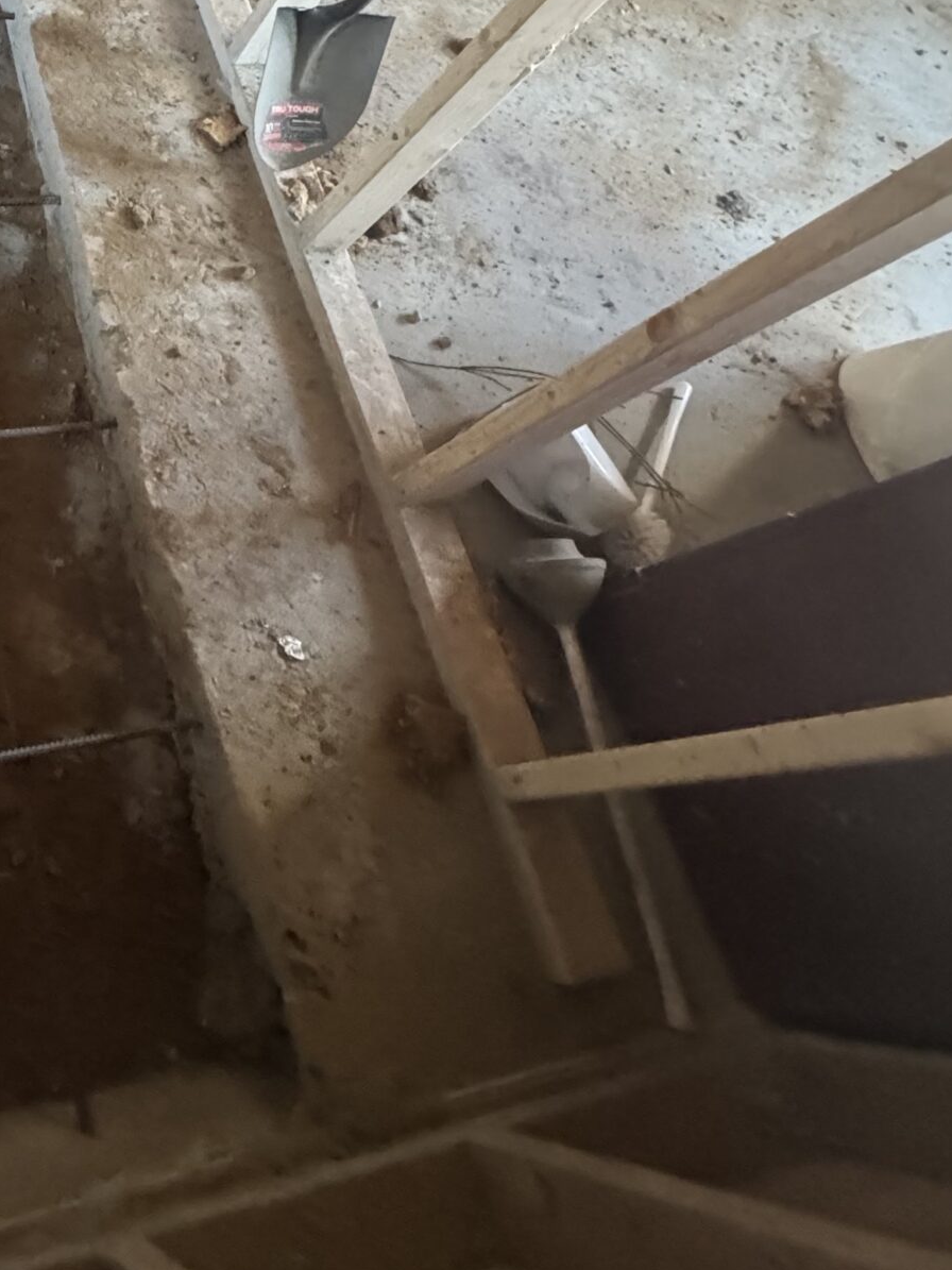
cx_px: -54
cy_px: 160
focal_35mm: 30
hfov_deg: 39.6
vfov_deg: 53.5
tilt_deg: -54.7
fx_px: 1100
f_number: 2.2
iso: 1250
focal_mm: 2.22
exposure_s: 1/50
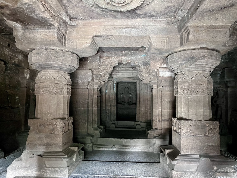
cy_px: 89
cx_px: 118
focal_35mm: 26
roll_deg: -0.1
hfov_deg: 67.3
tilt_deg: +4.3
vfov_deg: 53.1
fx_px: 178
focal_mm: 5.1
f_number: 1.6
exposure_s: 1/38
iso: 640
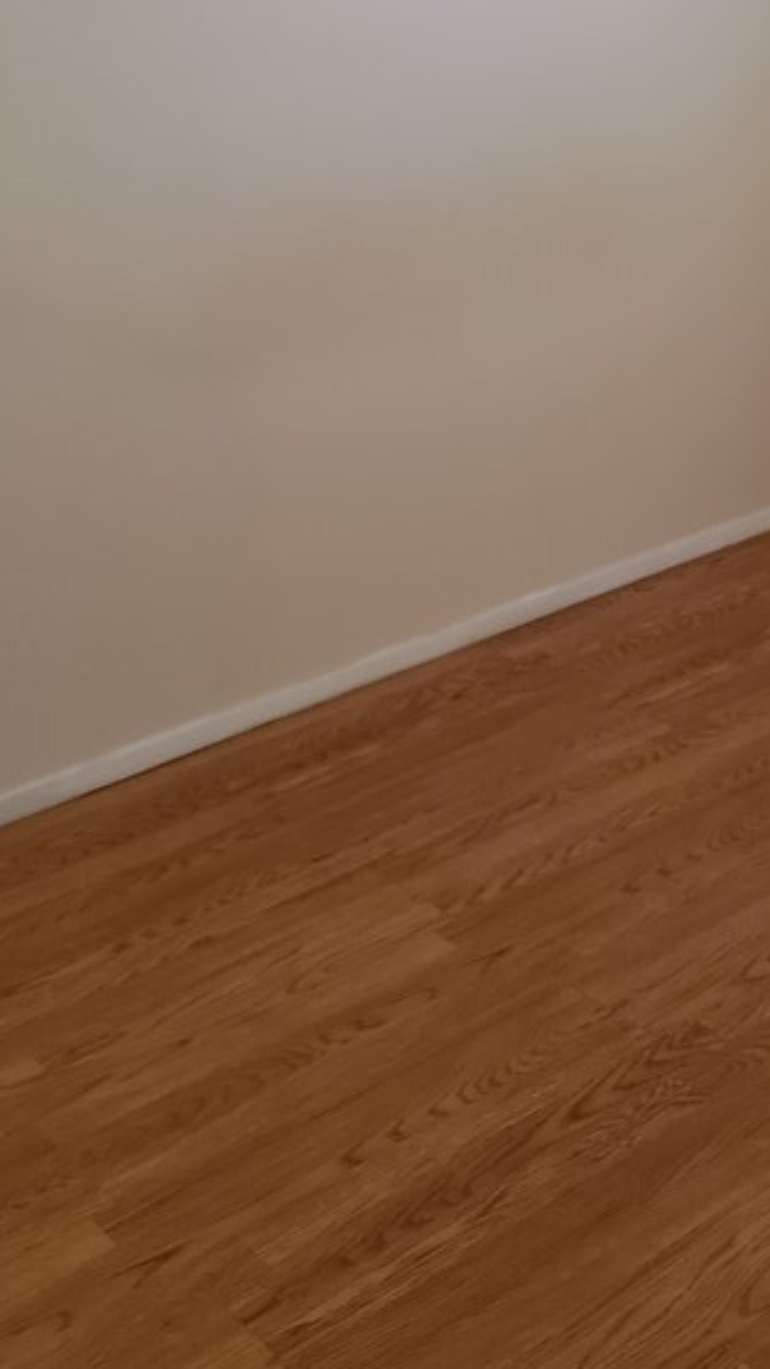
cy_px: 299
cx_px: 564
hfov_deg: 22.9
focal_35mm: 52
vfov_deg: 38.5
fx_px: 1887
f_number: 1.5
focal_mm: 4.3
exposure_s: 1/30
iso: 320
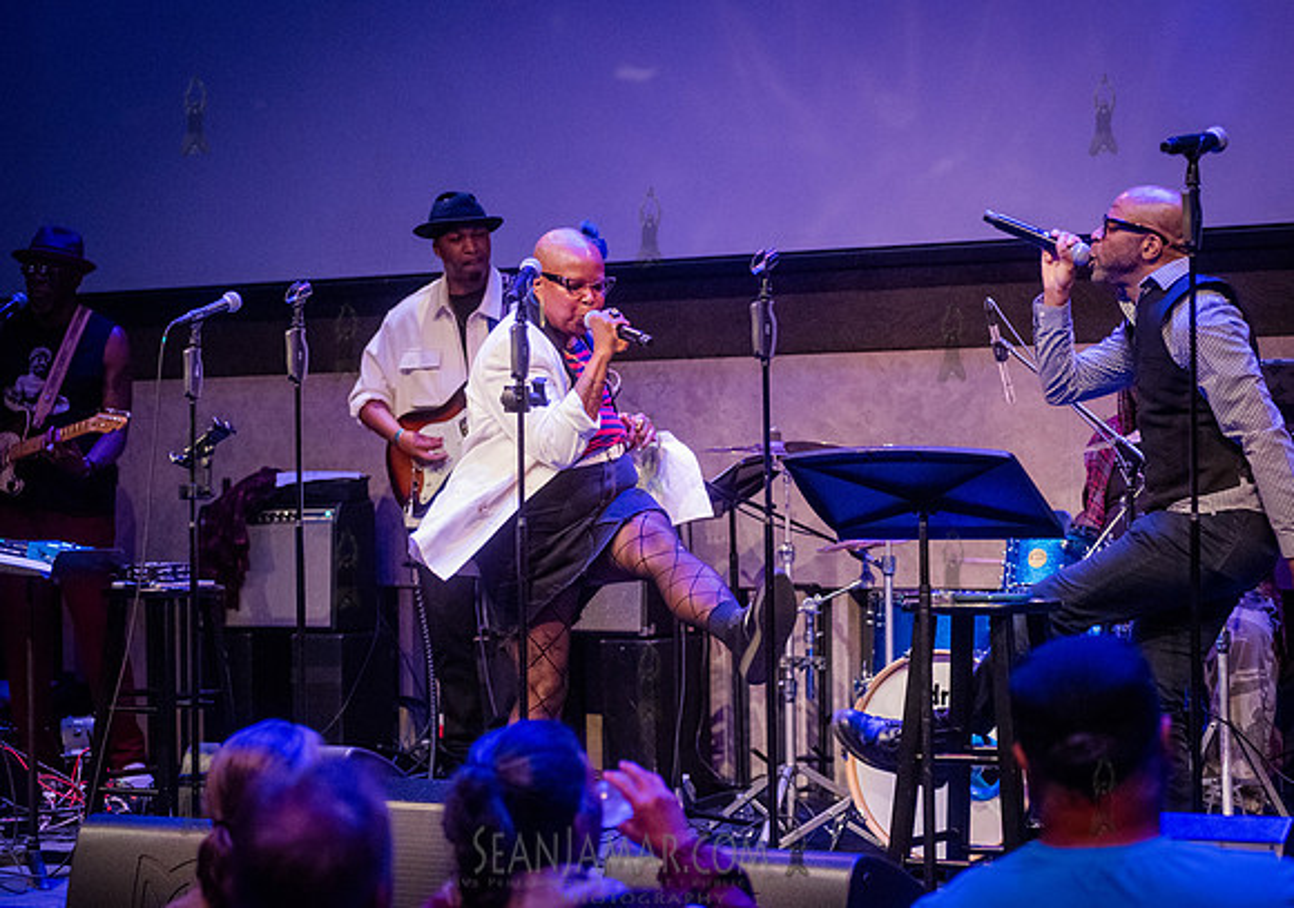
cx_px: 584
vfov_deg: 16.4
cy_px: 435
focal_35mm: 86
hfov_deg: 23.2
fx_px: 3154
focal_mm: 80
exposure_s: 1/400
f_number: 3.5
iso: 6400
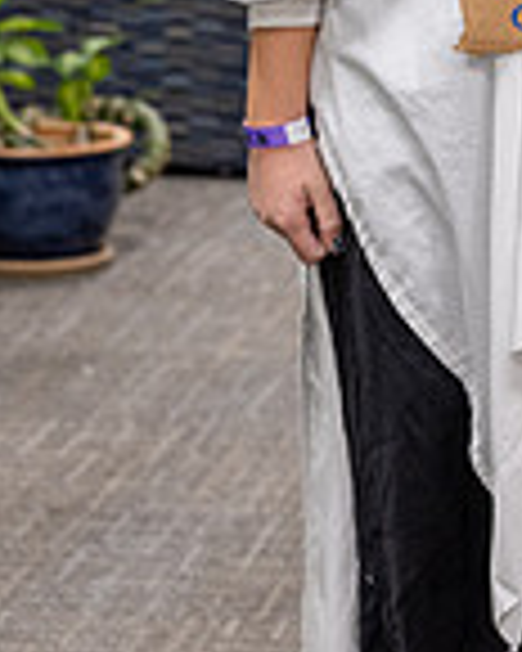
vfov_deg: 10.3
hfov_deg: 8.3
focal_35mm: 184
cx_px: 673
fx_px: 3553
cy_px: -94
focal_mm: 42
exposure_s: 1/100
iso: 640
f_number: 2.8
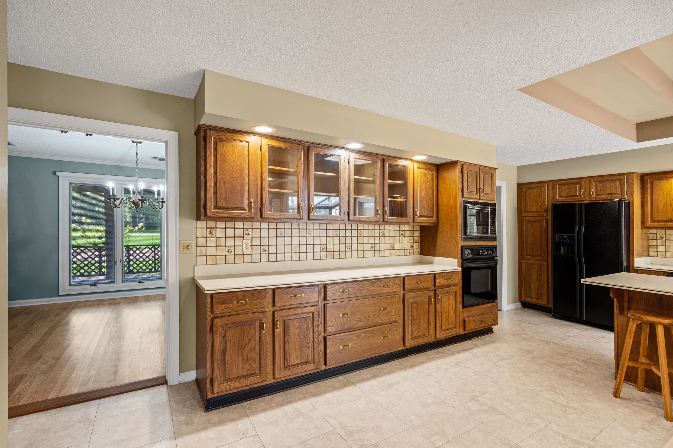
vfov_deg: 73.7
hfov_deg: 96.7
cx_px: 336
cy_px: 224
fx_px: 299
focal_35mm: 16
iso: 1000
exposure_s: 1/4
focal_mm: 16
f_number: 9.5
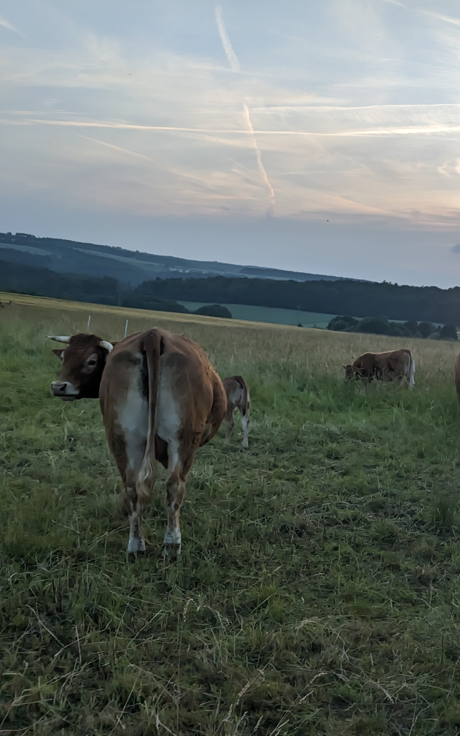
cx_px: 441
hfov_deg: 32.2
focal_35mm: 37
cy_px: 356
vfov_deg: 52.7
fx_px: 742
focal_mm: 5.96
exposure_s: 1/161
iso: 65
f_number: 1.75
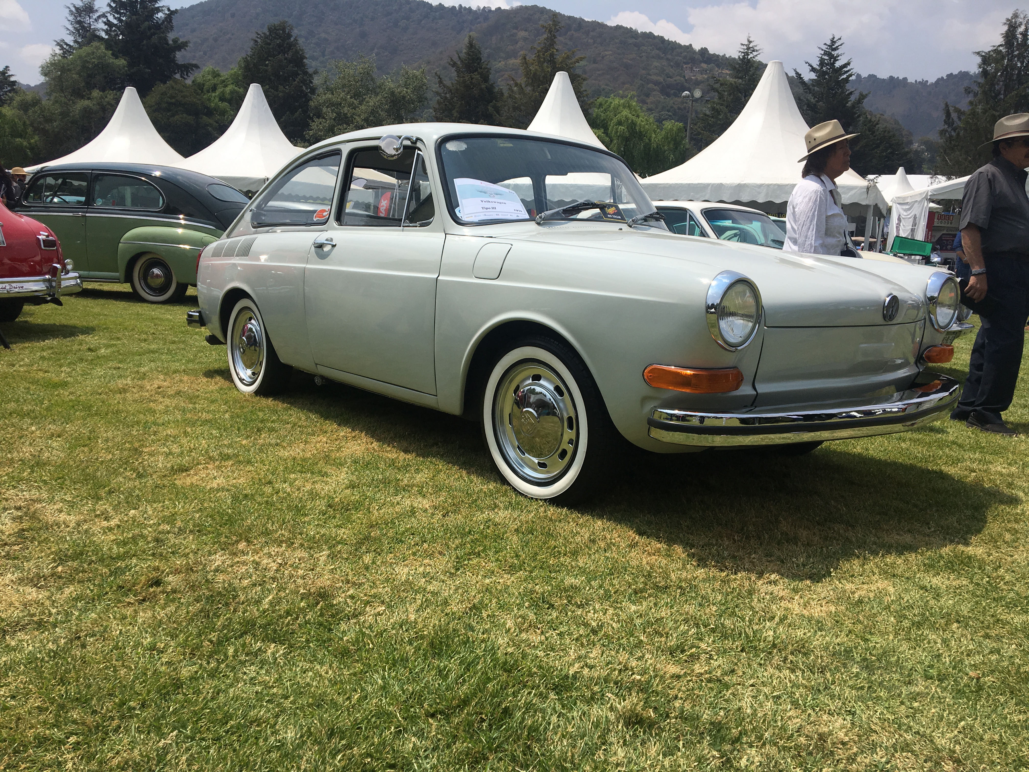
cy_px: 386
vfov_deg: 48.2
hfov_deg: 61.7
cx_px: 514
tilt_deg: -8.5
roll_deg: -1.4
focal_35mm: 29
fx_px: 862
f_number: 2.2
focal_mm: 4.15
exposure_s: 1/3077
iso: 25
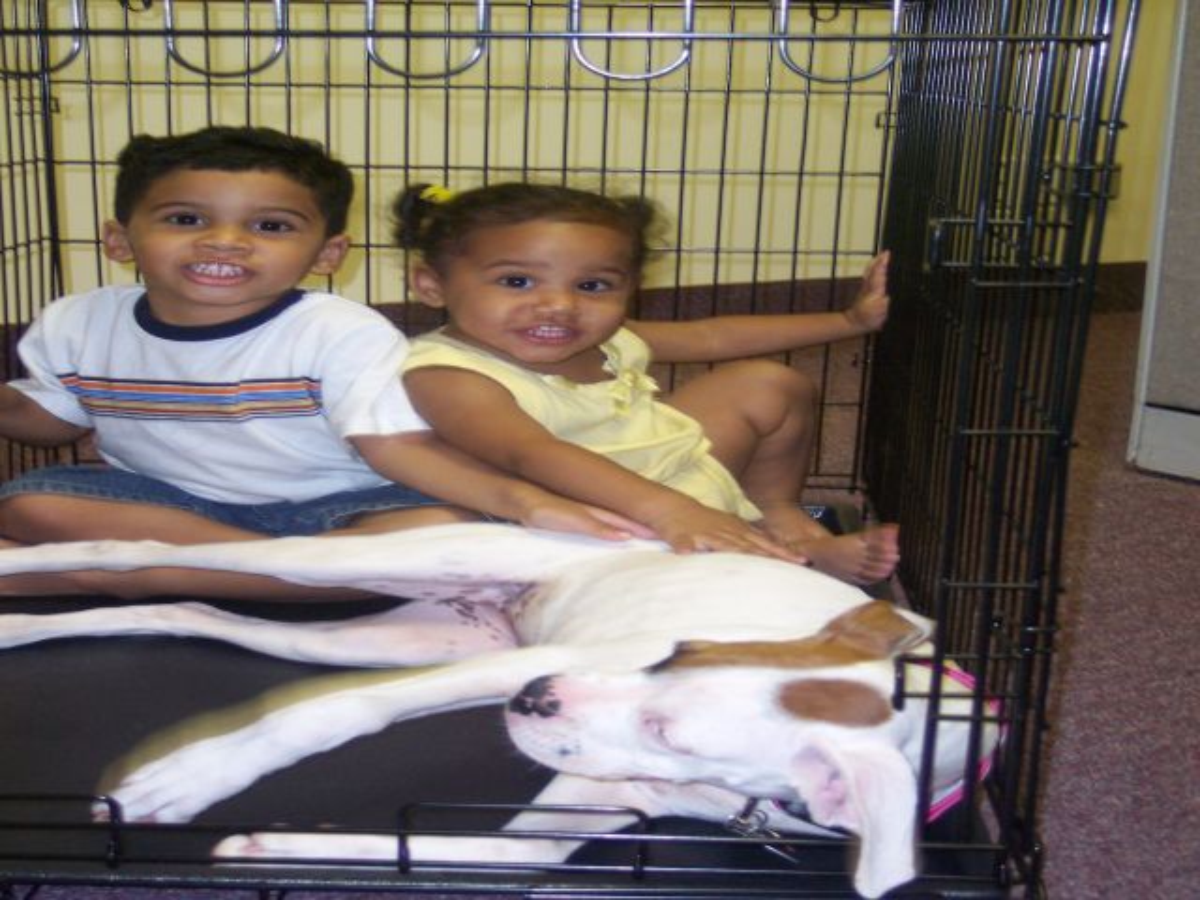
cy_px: 450
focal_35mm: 51
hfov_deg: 37.5
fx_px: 1768
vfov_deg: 28.6
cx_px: 600
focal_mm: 10.7
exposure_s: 1/30
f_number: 3.4
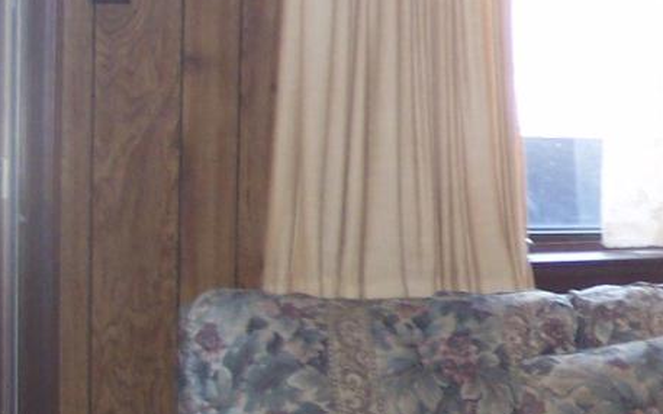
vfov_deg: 10.3
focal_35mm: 127
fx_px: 2293
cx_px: 944
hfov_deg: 15.4
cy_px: 219
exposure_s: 1/30
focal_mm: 8
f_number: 2.8
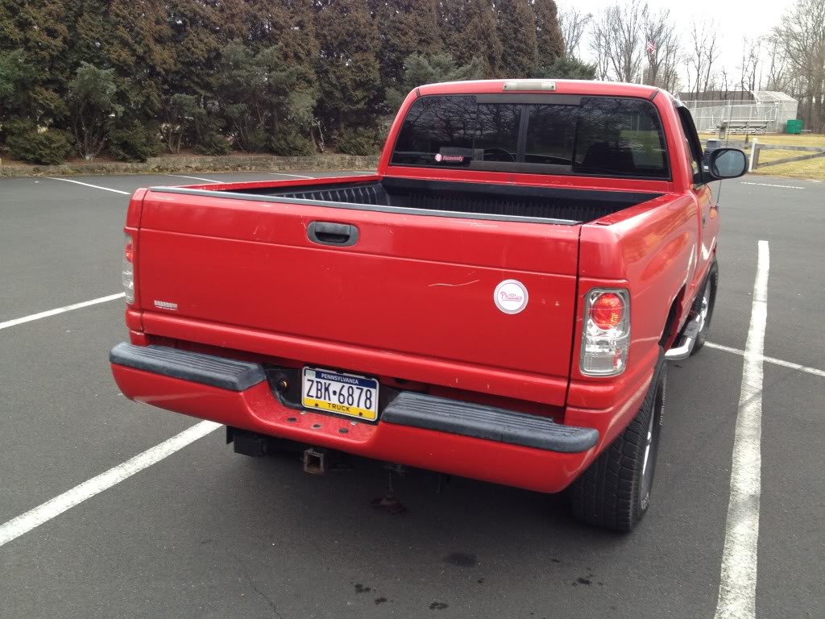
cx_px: 412
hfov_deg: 52.6
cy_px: 310
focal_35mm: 35
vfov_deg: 40.7
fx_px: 834
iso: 100
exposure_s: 1/120
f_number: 2.4
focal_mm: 4.3
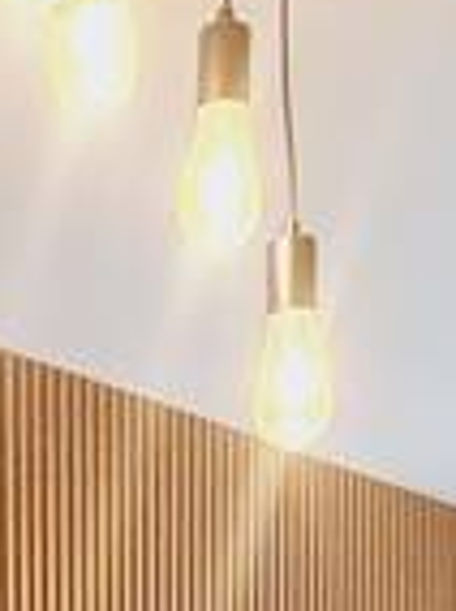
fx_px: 1744
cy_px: 1157
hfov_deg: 14.2
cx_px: -159
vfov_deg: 16.2
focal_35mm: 99
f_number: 2.2
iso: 250
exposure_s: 1/60
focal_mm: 2.2
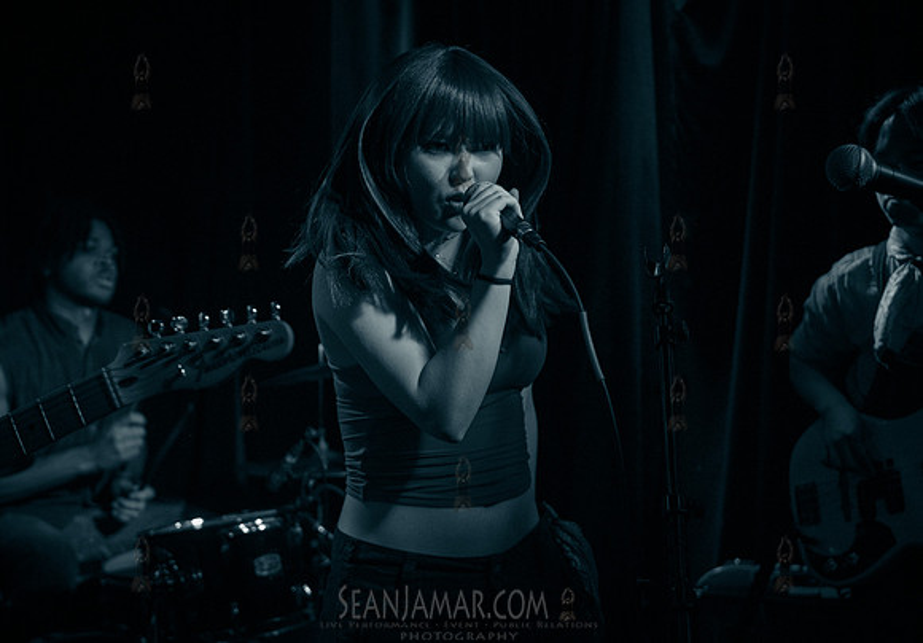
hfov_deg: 36.6
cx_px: 483
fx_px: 1394
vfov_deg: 26.0
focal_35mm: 54
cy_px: 322
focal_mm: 52
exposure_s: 1/320
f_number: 3.5
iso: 8000
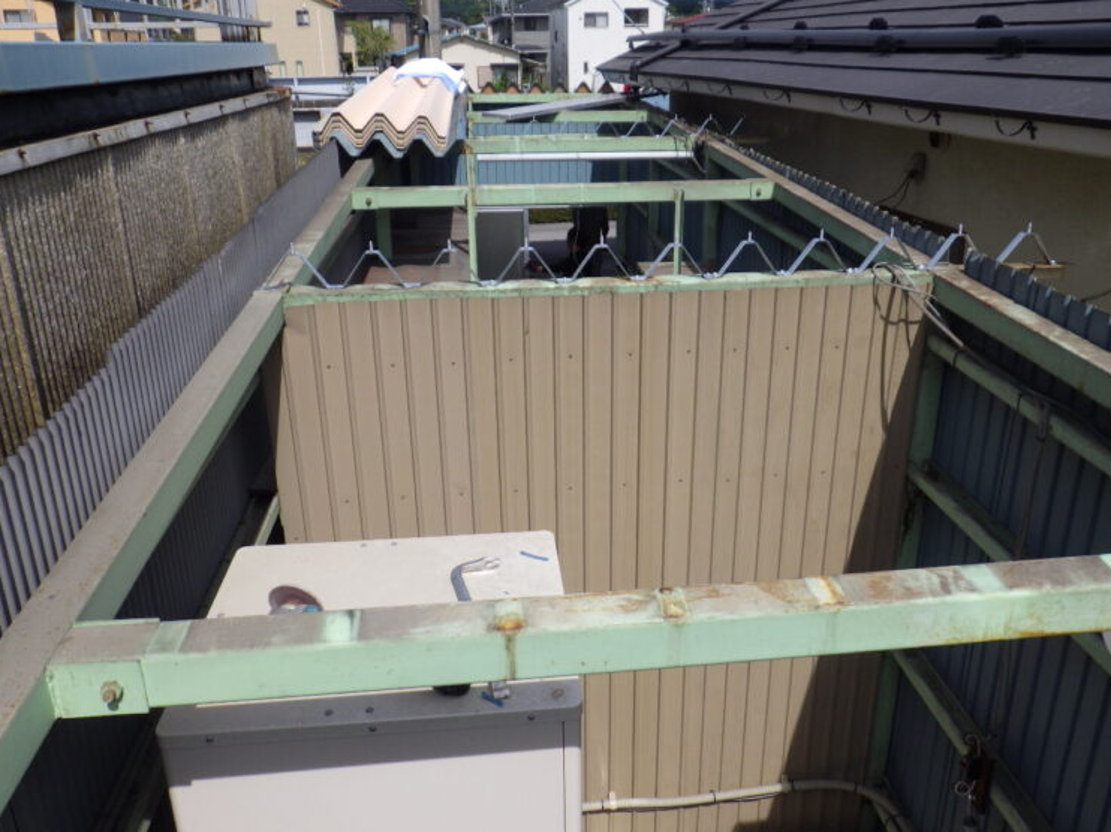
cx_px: 566
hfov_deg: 61.7
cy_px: 410
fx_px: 930
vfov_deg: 48.2
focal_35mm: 29
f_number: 4.2
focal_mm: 5
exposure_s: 1/1250
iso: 125
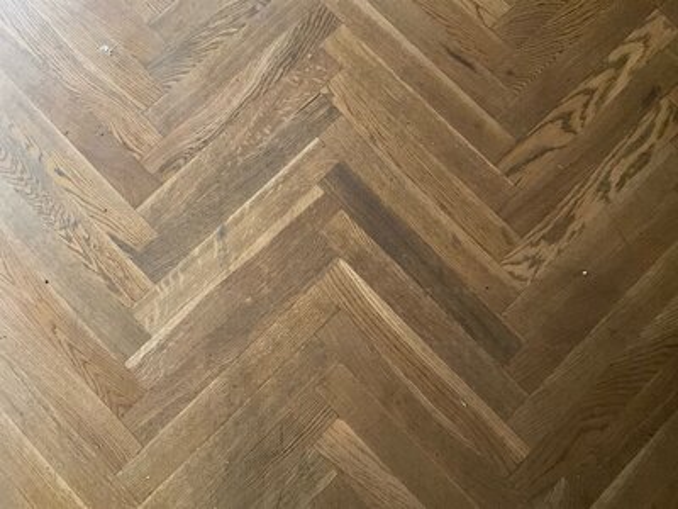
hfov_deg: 61.7
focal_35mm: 29
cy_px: 254
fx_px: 568
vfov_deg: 48.2
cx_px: 339
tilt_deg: -80.1
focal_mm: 3
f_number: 1.8
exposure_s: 1/30
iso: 500
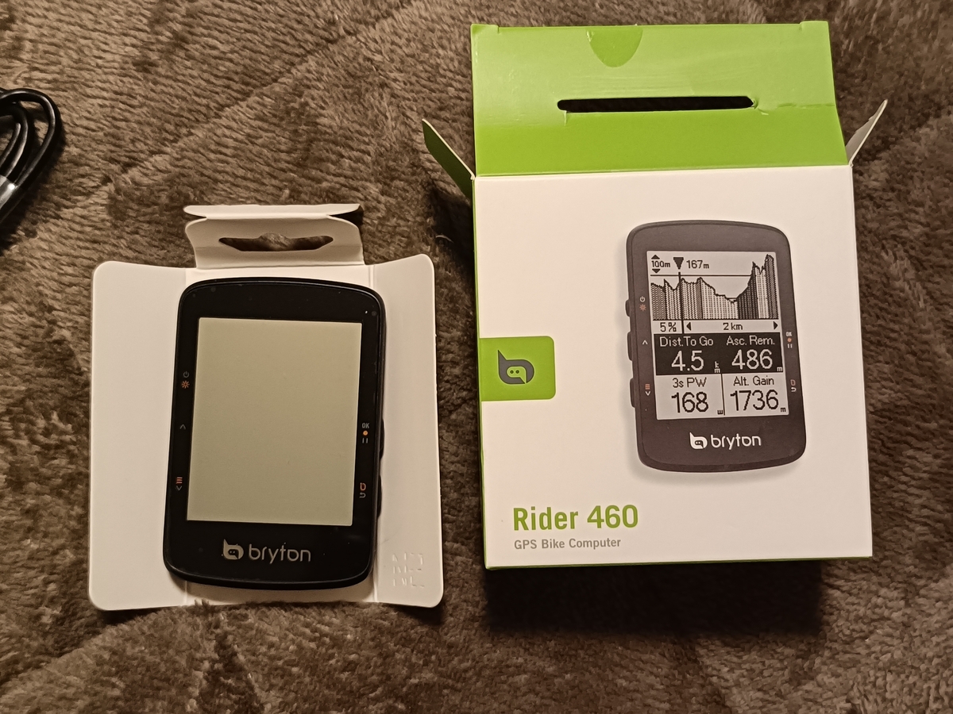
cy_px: 357
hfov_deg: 43.9
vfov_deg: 33.6
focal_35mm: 43
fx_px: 1184
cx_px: 476
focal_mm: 4.7
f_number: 1.7
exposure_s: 1/60
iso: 800
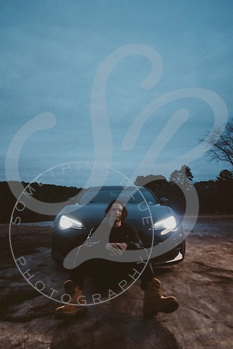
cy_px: 174
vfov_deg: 73.7
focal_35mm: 24
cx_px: 116
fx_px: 233
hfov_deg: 53.1
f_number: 2.8
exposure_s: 1/200
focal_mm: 24
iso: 1000
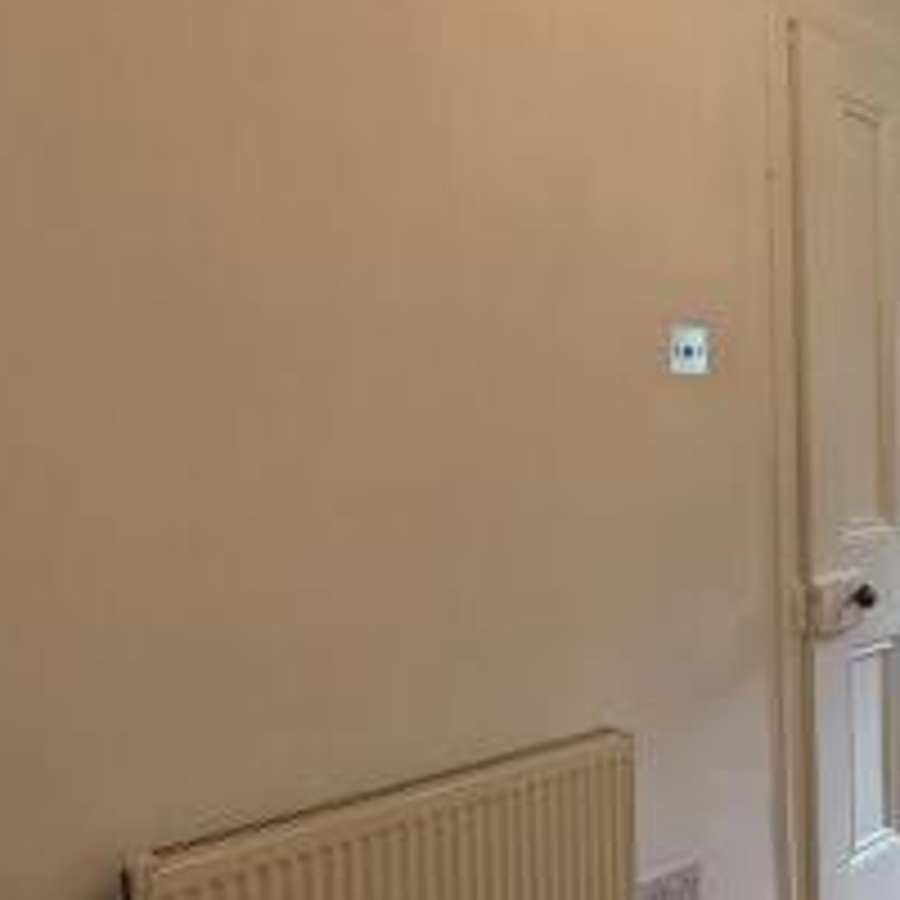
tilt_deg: -0.6
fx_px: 1059
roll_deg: +0.2
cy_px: 457
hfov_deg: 38.9
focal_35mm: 36
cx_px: 961
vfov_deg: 46.0
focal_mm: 2.22
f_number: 2.2
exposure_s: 1/100
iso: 200
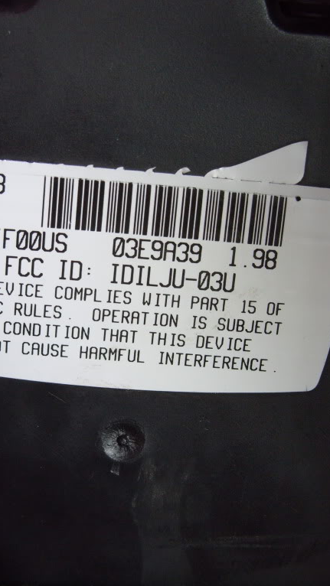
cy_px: 293
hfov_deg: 23.4
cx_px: 119
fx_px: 793
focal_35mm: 51
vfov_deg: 40.6
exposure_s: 1/45
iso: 160
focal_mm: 7.8
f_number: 2.8
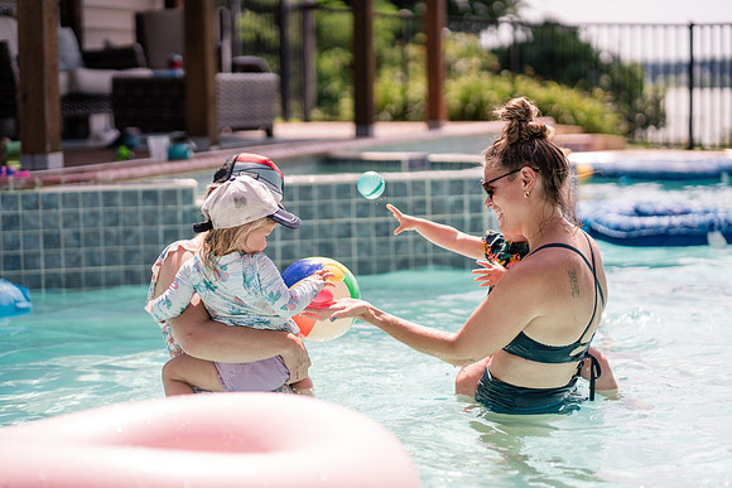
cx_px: 366
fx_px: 1729
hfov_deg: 23.9
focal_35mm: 85
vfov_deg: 16.1
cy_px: 244
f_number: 2.2
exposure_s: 1/4000
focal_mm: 85
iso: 200
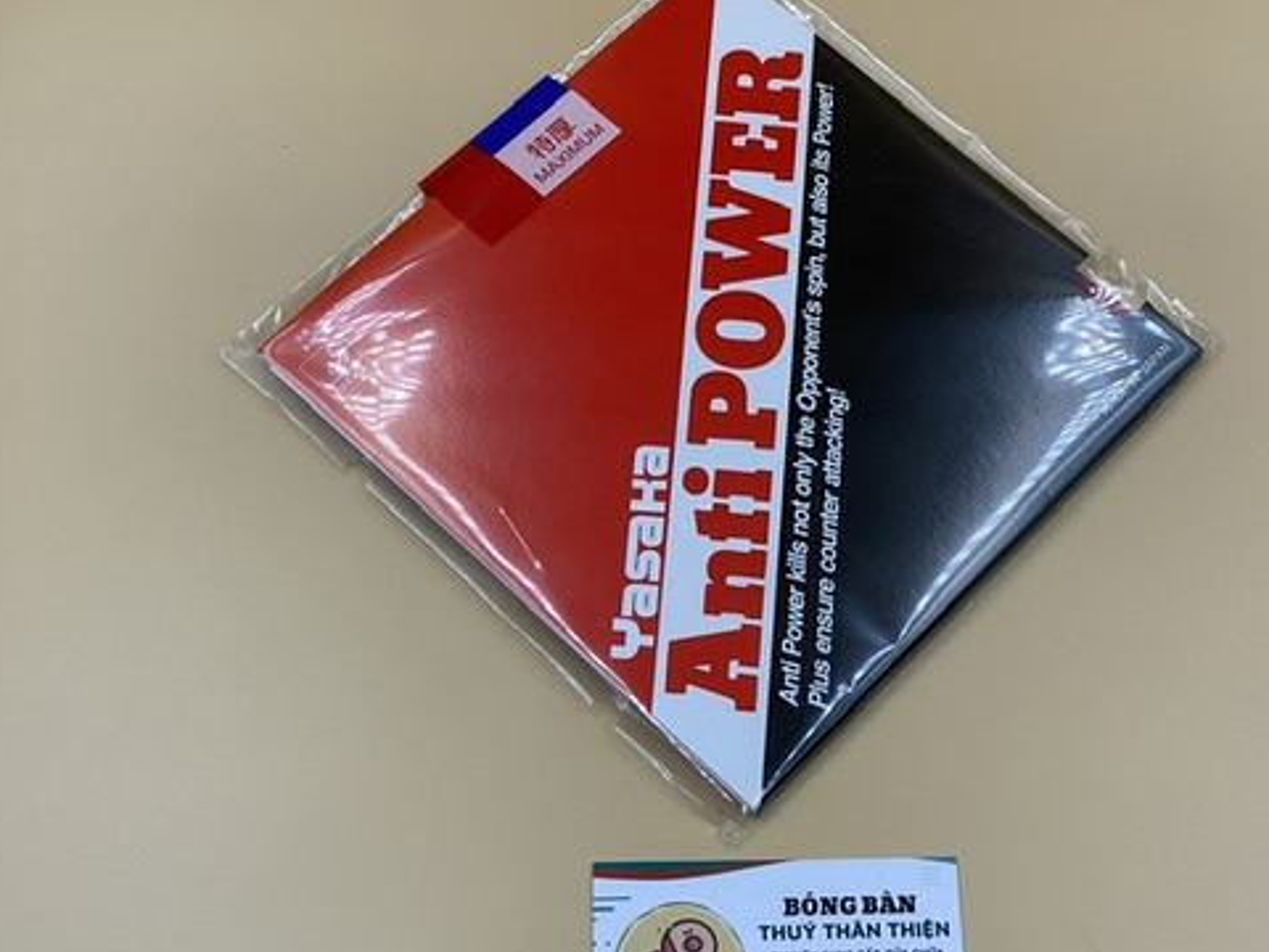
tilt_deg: -66.4
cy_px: 508
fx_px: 2383
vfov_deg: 22.6
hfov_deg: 29.8
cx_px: 711
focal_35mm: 65
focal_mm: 6
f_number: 2
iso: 80
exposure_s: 1/100
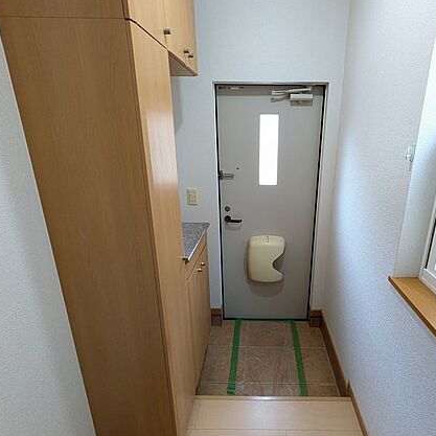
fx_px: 271
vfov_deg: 77.7
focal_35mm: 19
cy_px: 211
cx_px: 260
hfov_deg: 76.9
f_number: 2.2
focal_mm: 1.83
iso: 331
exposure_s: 1/60
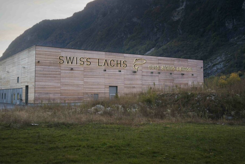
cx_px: 120
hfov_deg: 46.4
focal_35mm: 42
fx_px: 286
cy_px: 71
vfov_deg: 31.9
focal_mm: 35
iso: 1000
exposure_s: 1/50
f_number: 5.6
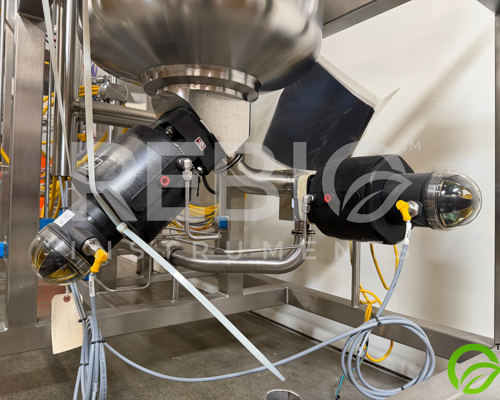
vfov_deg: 56.8
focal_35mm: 25
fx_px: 370
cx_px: 246
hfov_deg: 68.1
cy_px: 200
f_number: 1.78
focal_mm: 6.76
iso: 200
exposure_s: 1/60
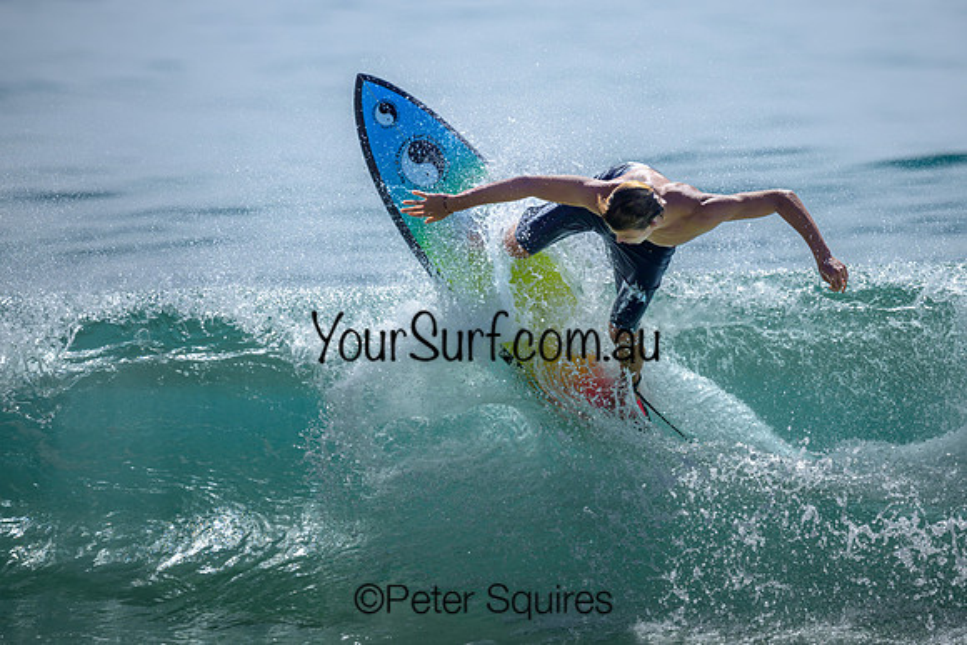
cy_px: 267
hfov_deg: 2.2
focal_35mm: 937
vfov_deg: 1.5
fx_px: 25173
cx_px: 514
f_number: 6.3
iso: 220
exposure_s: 1/2500
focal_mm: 800
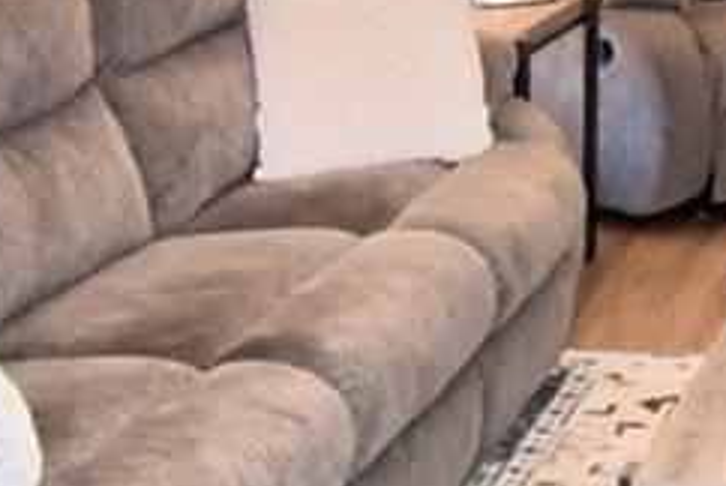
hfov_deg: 18.7
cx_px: 1011
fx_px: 1999
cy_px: -387
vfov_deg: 12.6
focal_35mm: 99
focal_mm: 10
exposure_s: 1/30
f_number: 4.5
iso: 450
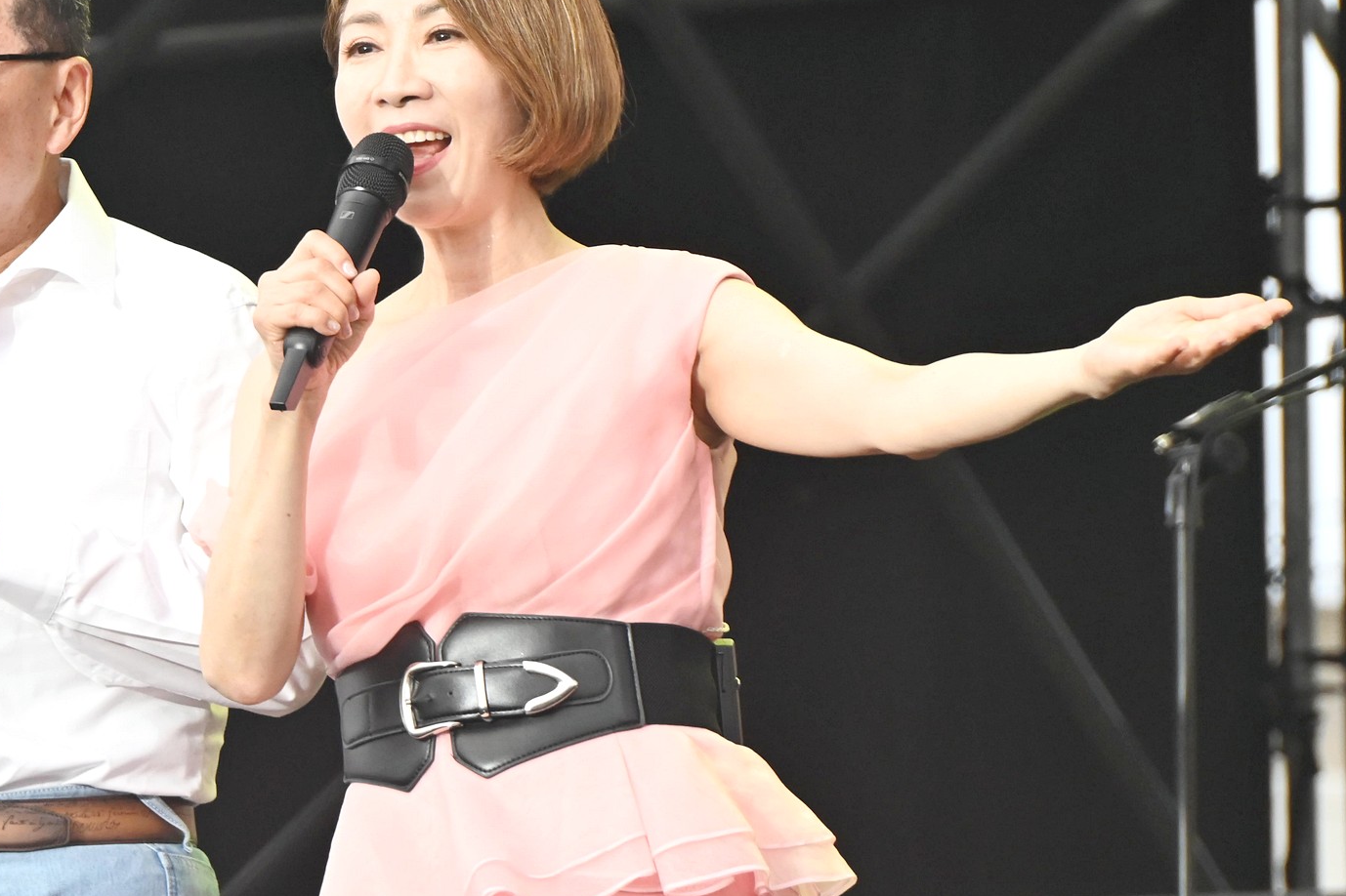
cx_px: 116
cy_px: 291
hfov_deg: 3.5
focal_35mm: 588
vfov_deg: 2.3
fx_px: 21978
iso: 1400
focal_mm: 250
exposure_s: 1/250
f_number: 9
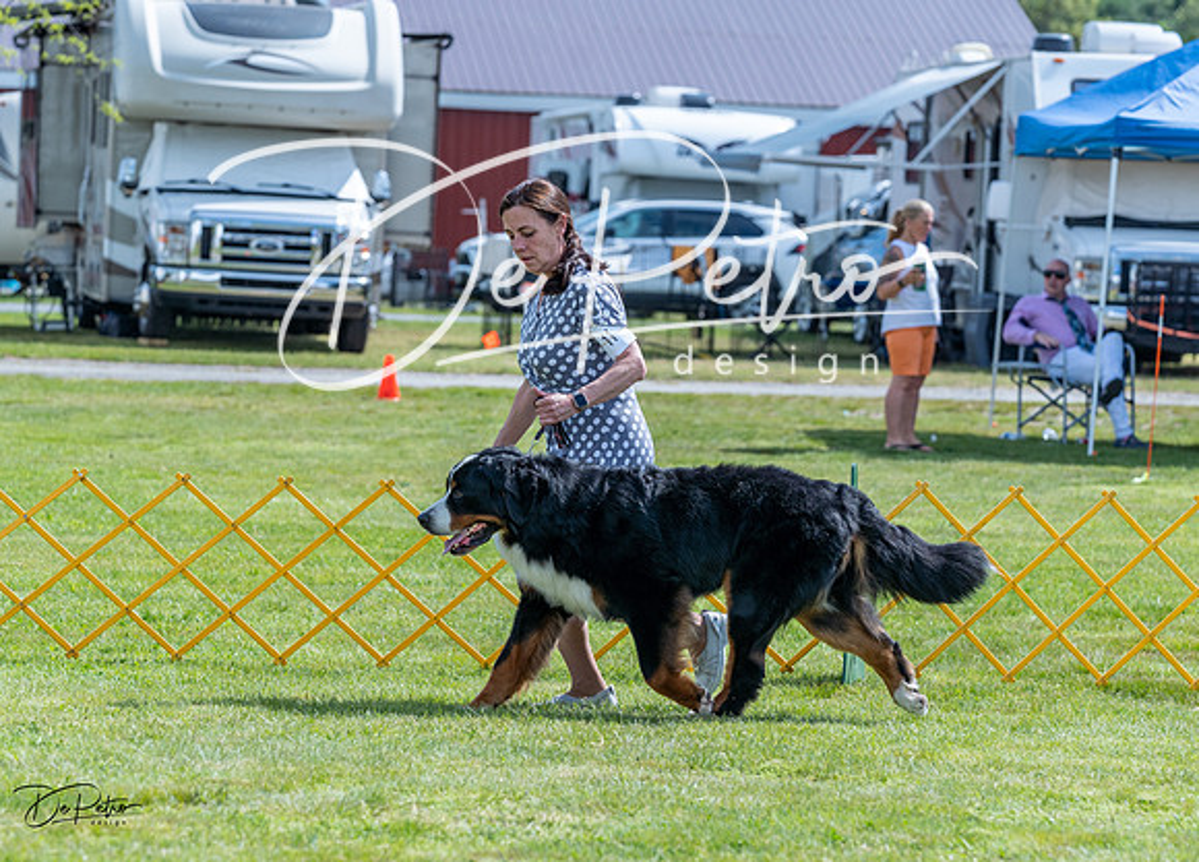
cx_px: 601
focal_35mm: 163
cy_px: 391
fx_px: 5552
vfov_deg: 8.9
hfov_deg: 12.3
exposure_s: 1/1600
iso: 400
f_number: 5
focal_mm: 131
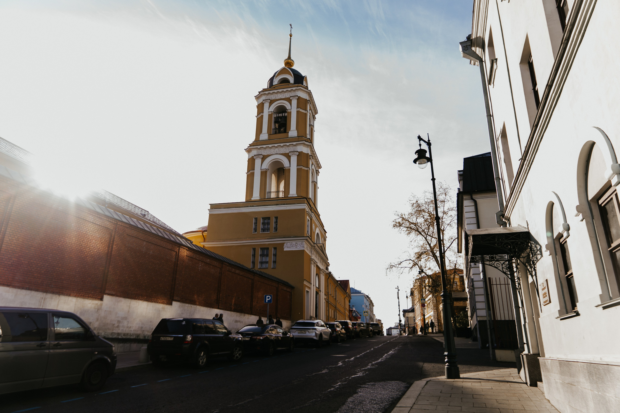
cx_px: 310
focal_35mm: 24
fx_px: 413
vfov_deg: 53.1
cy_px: 206
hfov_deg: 73.7
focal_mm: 24
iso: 100
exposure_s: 1/125
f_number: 4
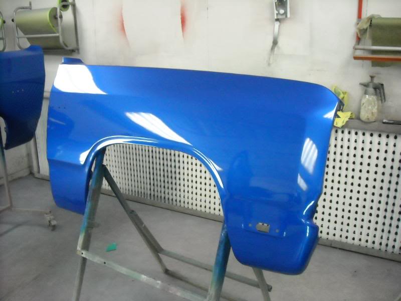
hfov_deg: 52.6
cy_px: 150
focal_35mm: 35
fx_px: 405
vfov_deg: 40.7
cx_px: 200
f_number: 2.8
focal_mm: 5.7
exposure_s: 1/61
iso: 800
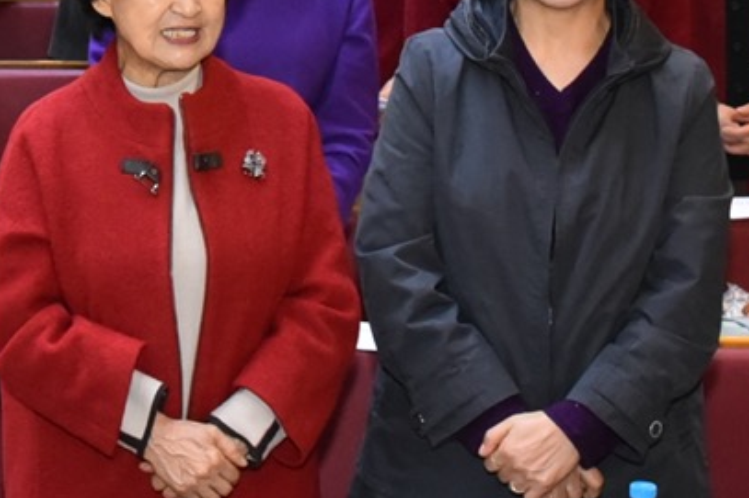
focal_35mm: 151
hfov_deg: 13.4
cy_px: -355
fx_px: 3140
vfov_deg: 8.8
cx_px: -48
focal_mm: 32
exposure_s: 1/100
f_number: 5.6
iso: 3200
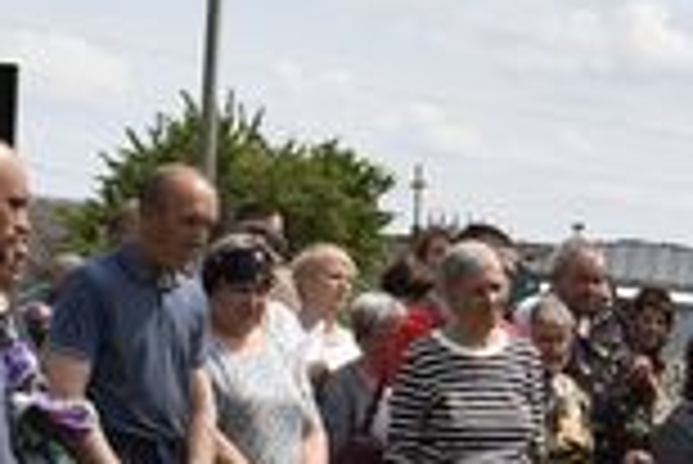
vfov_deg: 8.5
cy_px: 457
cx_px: 1089
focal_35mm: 161
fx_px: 3102
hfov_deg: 12.1
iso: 100
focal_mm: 22
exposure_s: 1/200
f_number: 11
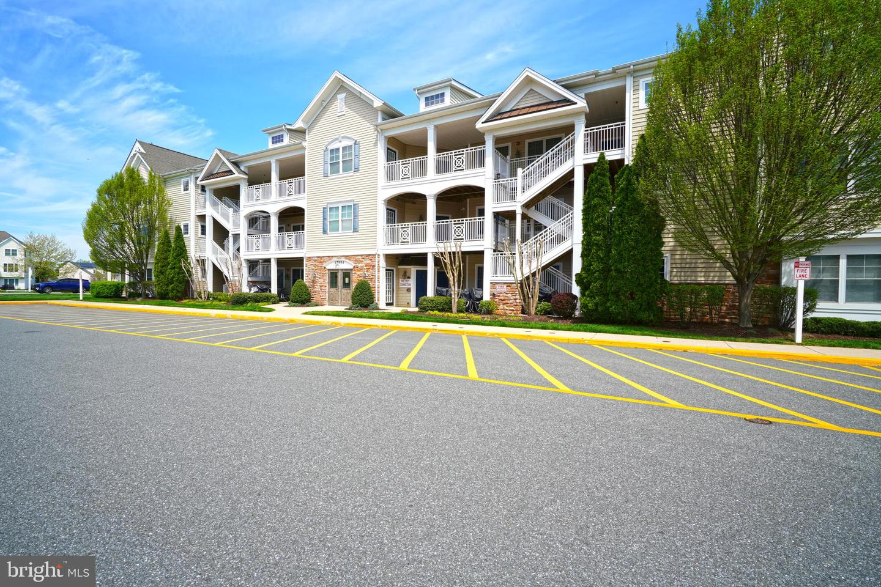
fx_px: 392
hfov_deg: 96.7
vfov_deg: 73.7
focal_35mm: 16
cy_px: 294
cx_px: 440
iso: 100
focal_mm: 16
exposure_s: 1/200
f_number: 8
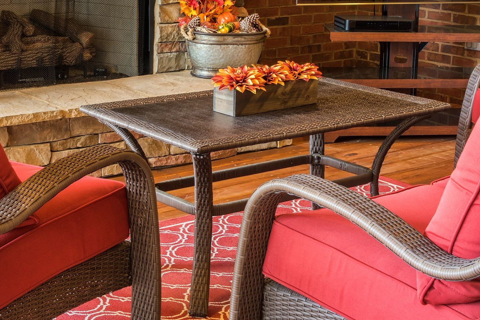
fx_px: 1027
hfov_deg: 26.2
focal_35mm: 77
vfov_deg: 17.6
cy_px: 59
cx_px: 186
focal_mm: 44
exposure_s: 1.3
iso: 400
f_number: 16
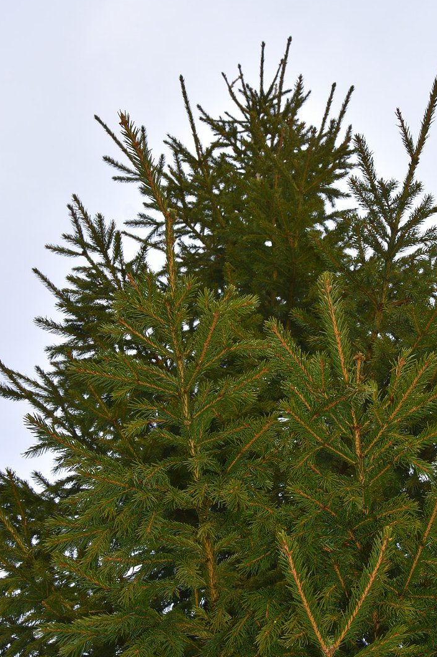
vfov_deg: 35.2
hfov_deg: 23.8
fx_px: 1034
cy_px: 319
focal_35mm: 57
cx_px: 266
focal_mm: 25
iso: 100
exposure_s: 1/250
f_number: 9
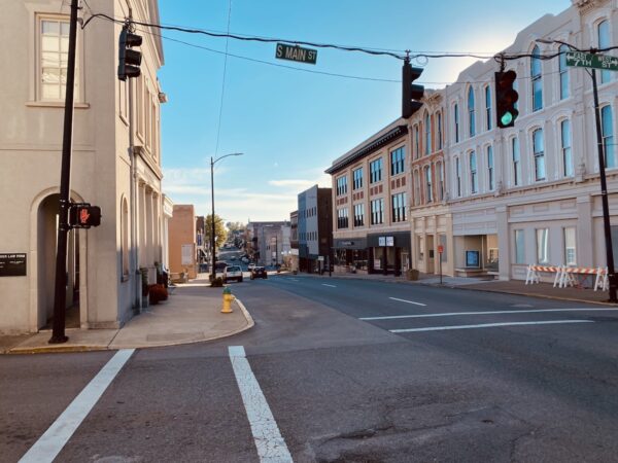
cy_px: 232
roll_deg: +1.5
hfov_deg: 67.3
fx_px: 464
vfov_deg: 53.1
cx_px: 309
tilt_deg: +0.9
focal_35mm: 26
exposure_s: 1/2625
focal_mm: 4.25
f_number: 1.8
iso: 32
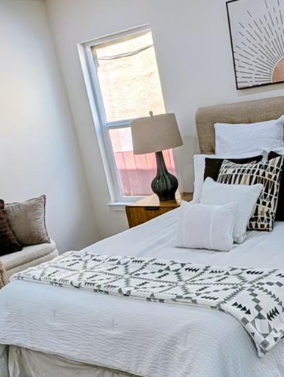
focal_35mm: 35
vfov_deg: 51.5
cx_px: 190
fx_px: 382
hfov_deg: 40.3
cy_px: 255
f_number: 1.7
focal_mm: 2.02
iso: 38
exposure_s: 1/688
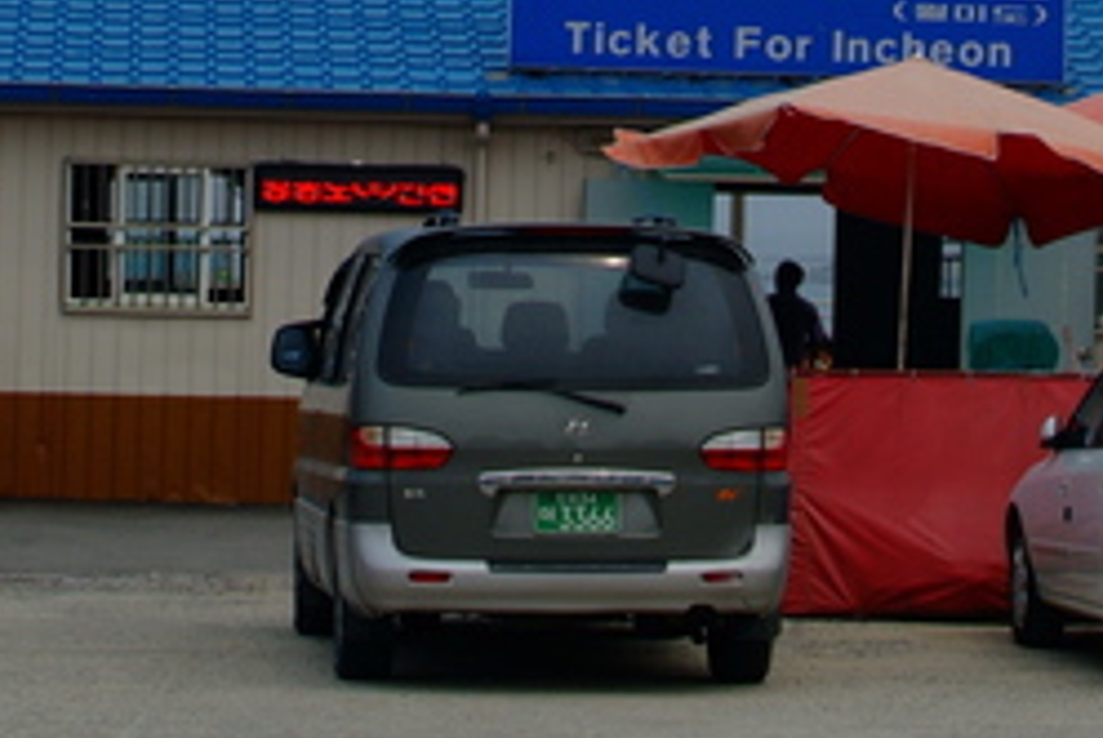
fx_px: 5184
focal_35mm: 169
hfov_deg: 12.1
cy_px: -27
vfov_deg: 8.1
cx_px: 776
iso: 100
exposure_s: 1/250
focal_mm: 40
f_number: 8
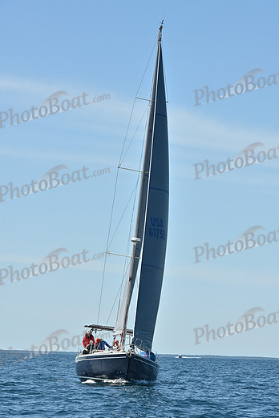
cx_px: 152
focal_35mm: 150
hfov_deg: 9.1
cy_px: 212
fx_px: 1744
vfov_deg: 13.7
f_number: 9
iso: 320
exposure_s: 1/1000
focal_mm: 135
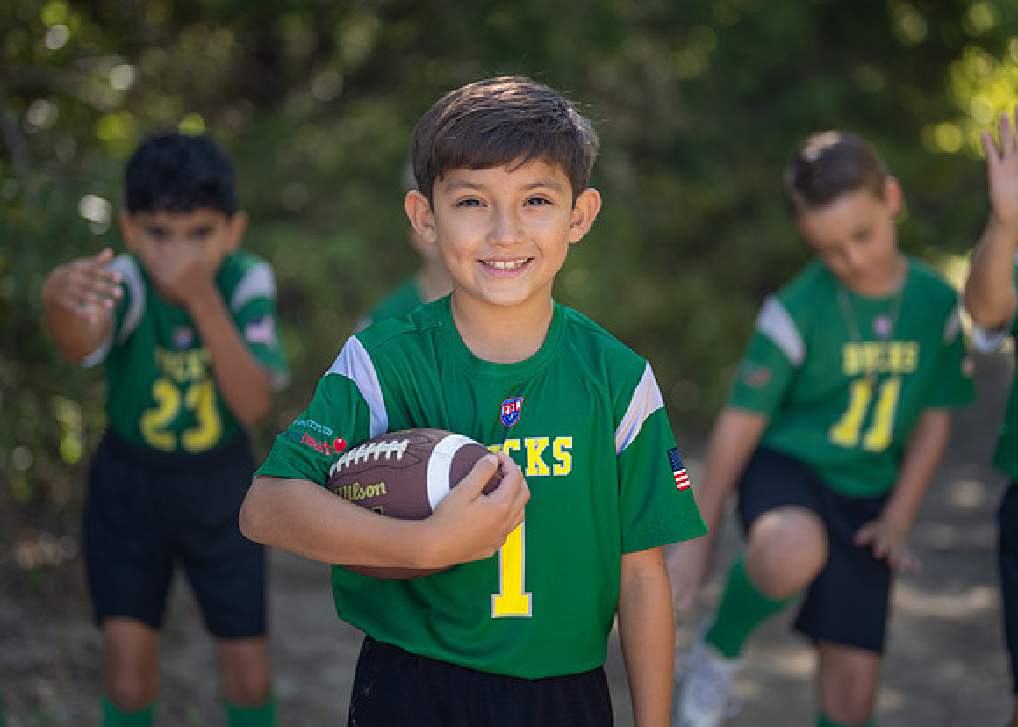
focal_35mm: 61
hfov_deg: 32.1
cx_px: 506
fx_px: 1771
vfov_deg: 23.2
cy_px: 350
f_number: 1.2
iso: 100
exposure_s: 1/1250
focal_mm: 50
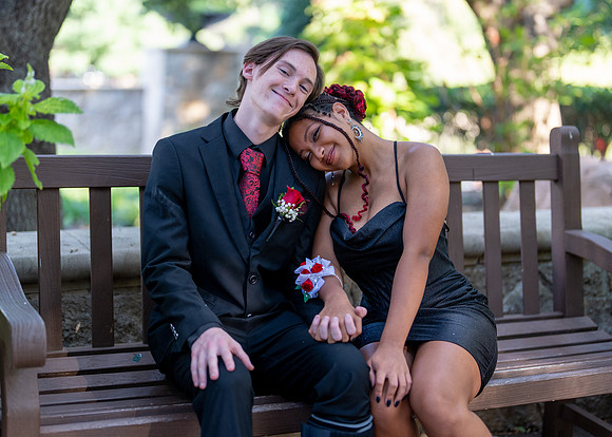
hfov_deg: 32.2
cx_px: 292
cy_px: 191
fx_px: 1059
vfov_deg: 23.3
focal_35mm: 61
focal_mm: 50
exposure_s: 1/400
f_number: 1.2
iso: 200
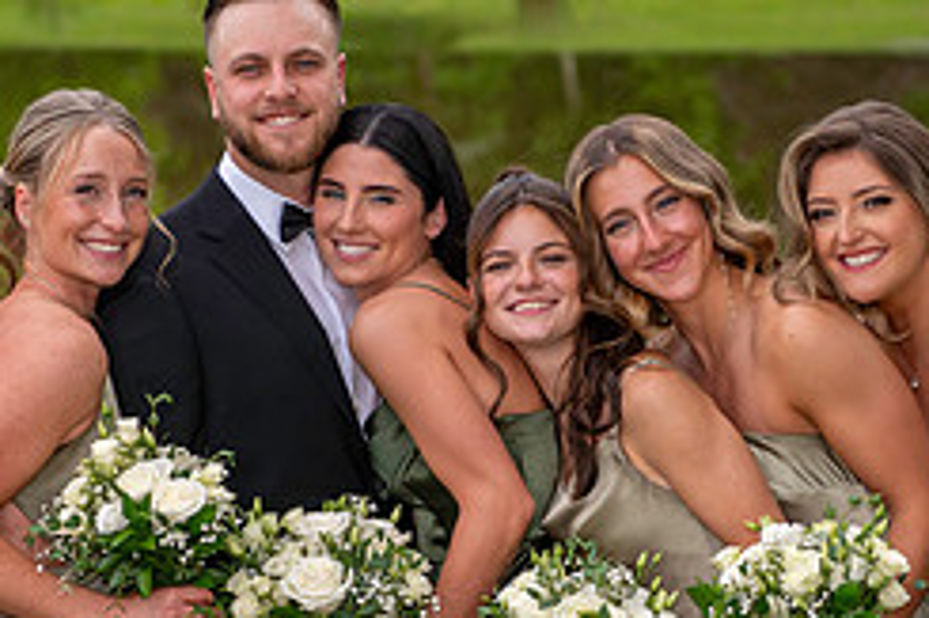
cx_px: 372
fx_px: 3791
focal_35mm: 147
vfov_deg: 9.3
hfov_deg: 14.0
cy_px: 398
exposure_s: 1/3200
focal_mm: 62
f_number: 3.2
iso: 400
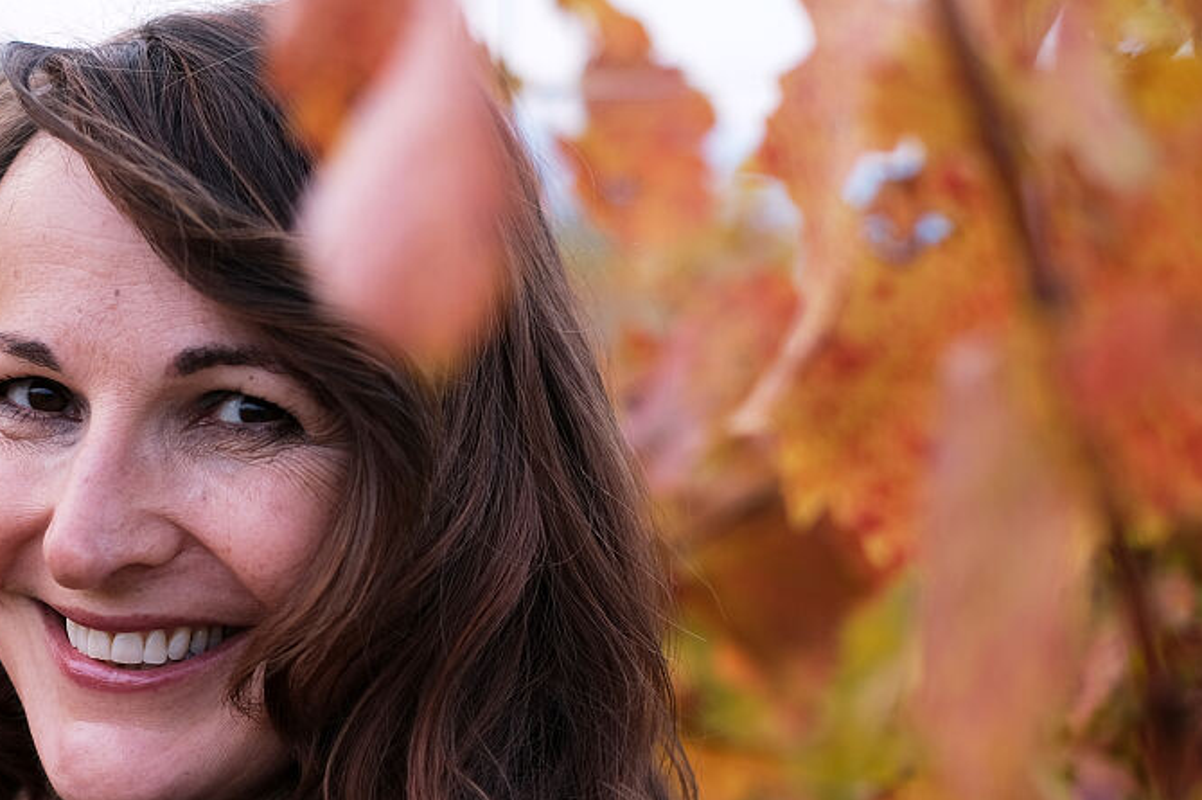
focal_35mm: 94
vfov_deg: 14.4
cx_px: 162
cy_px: 680
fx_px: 3136
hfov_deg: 21.3
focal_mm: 35
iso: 160
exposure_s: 1/450
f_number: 2
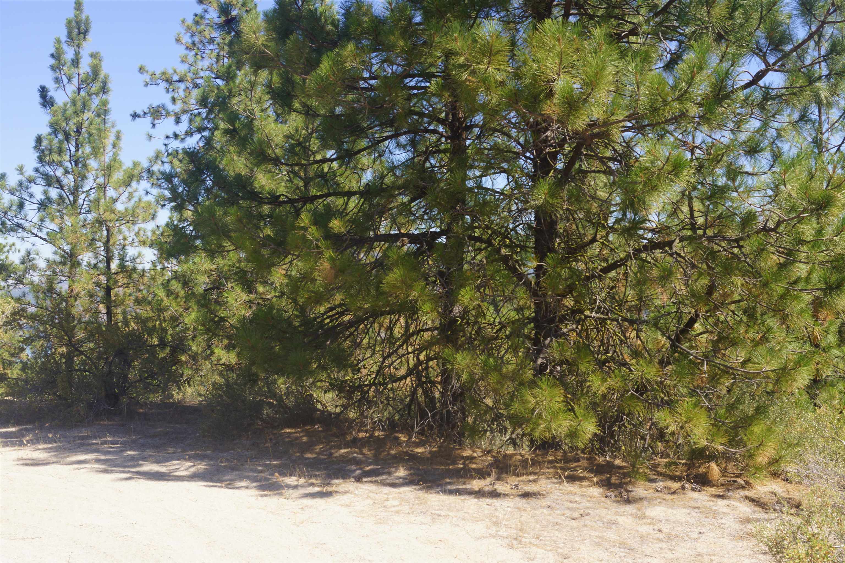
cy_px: 282
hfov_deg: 53.1
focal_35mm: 36
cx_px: 422
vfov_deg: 36.9
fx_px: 845
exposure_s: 1/80
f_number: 11
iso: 100
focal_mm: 24
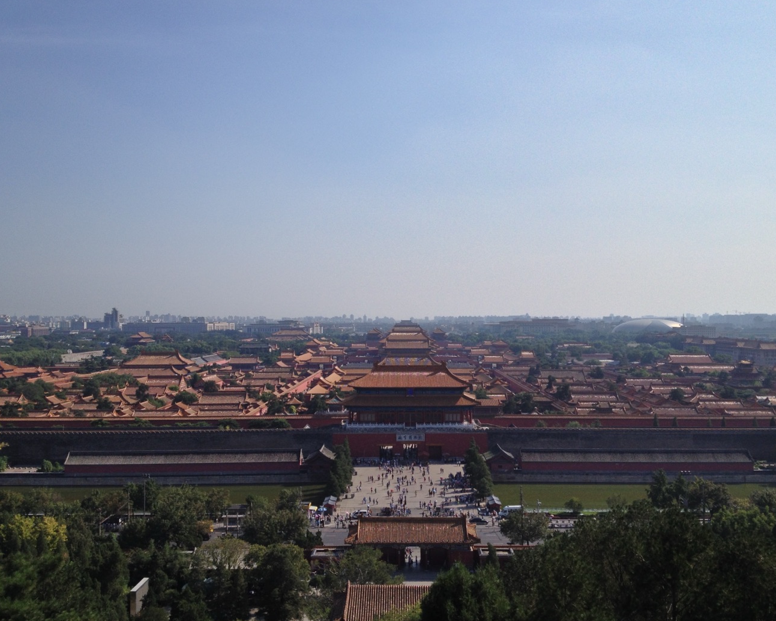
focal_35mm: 37
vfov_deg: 40.1
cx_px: 407
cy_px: 309
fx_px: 850
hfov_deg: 49.1
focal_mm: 4.28
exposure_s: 1/2907
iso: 50
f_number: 2.4
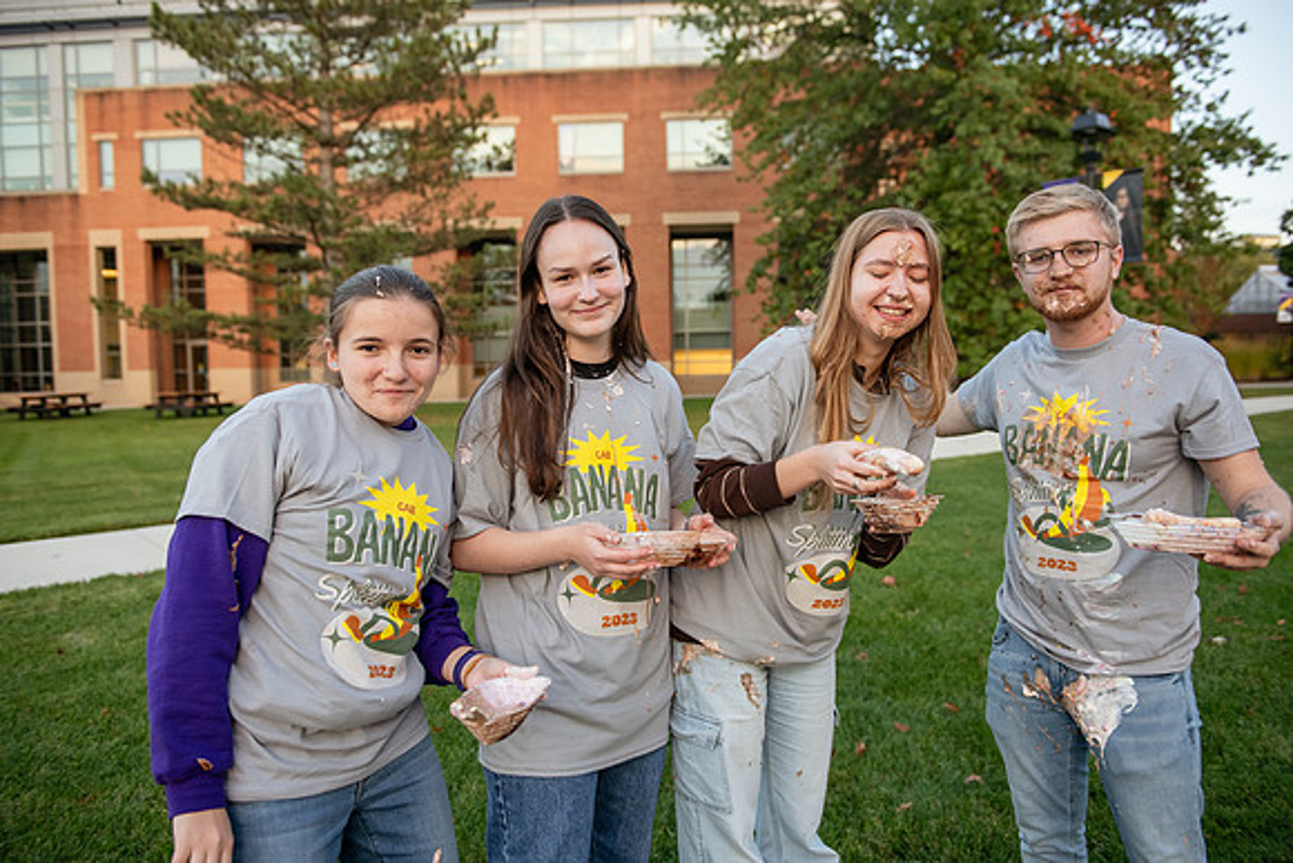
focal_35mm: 28
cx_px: 646
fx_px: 1006
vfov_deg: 46.4
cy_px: 432
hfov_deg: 65.5
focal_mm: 28
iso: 800
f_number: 3.2
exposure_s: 1/320
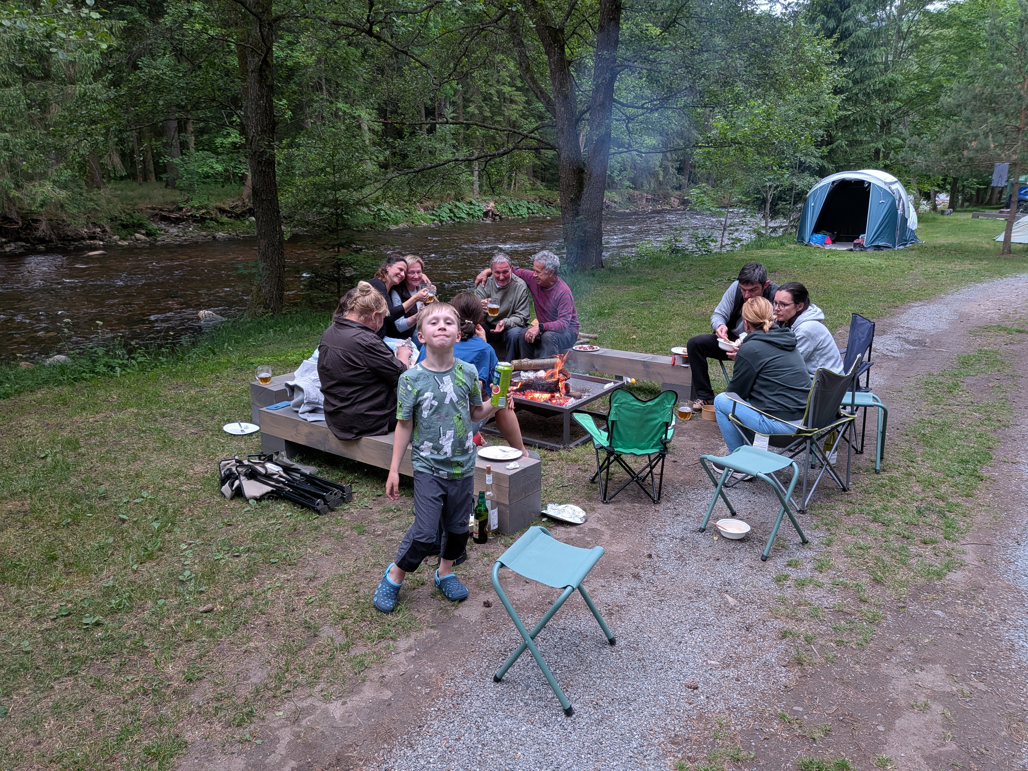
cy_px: 386
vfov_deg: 56.8
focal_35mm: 24
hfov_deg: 71.6
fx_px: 713
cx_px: 514
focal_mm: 4.53
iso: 194
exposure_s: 1/41.7
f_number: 1.7
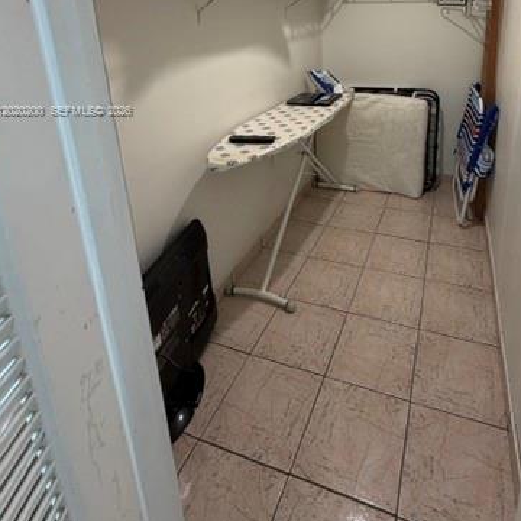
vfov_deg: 64.1
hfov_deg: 68.2
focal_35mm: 22
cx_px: 334
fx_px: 375
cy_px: 111
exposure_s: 1/120
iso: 200
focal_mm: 2.22
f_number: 2.2
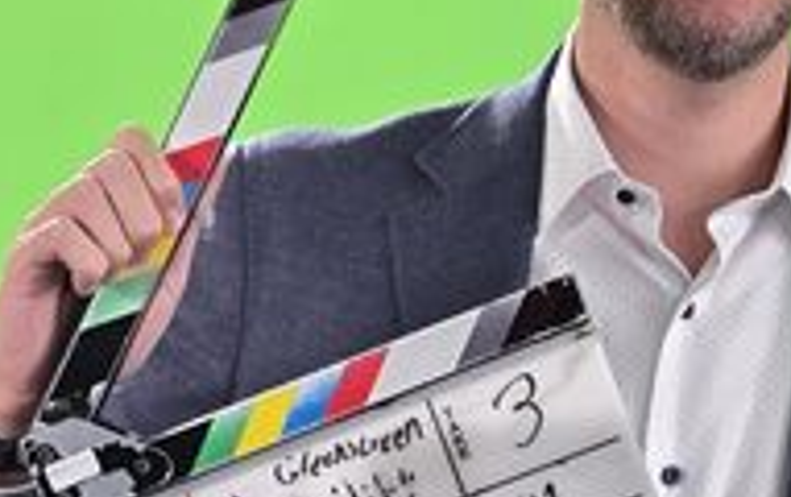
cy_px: 712
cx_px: 338
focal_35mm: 136
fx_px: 2936
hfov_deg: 15.3
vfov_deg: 9.4
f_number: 1.8
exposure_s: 1/57
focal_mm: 5.4
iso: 50
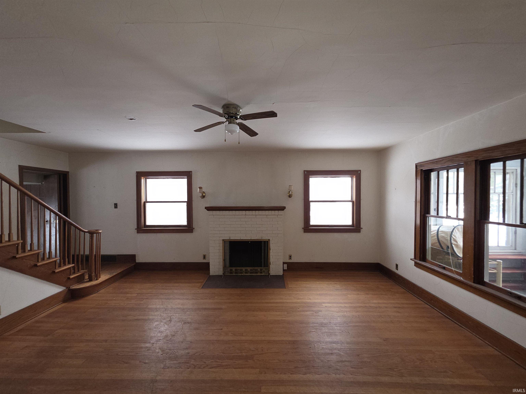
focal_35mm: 13
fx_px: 198
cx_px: 263
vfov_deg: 89.9
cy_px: 197
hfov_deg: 106.2
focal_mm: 2.2
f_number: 1.9
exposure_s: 1/60
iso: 80
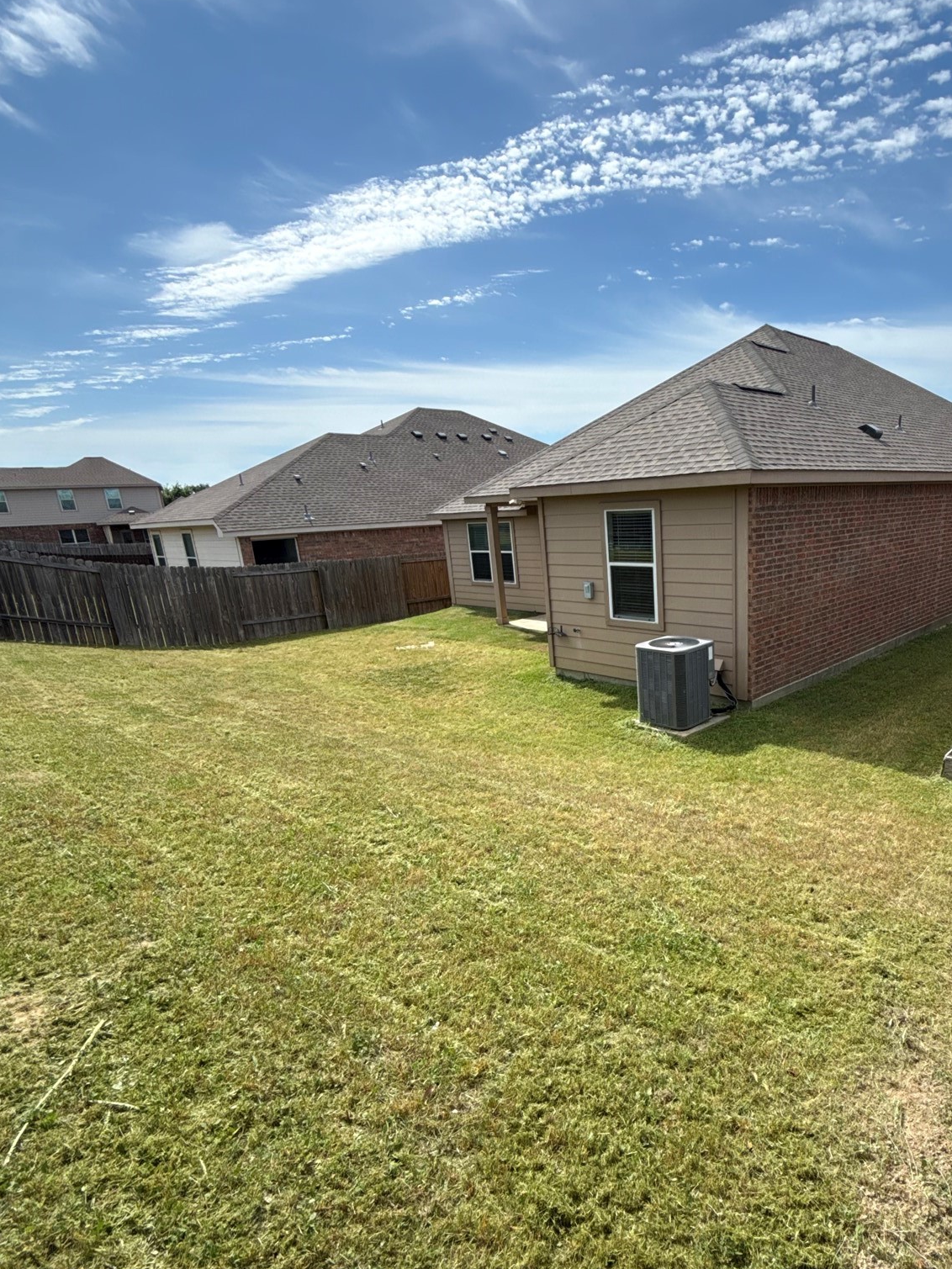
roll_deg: +1.5
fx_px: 697
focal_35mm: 19
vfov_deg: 84.4
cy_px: 702
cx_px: 631
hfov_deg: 66.9
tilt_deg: -14.5
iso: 64
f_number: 2.2
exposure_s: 1/1745
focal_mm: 2.22
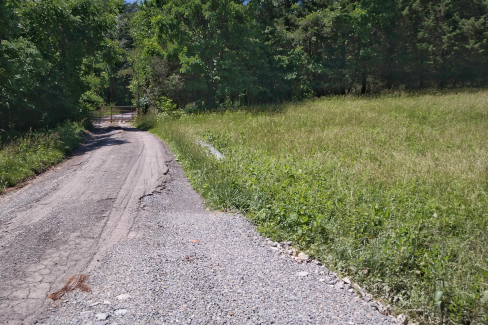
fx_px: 488
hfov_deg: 53.1
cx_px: 244
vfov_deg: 36.9
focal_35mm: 36
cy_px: 162
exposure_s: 1/200
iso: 100
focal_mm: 24
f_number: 8
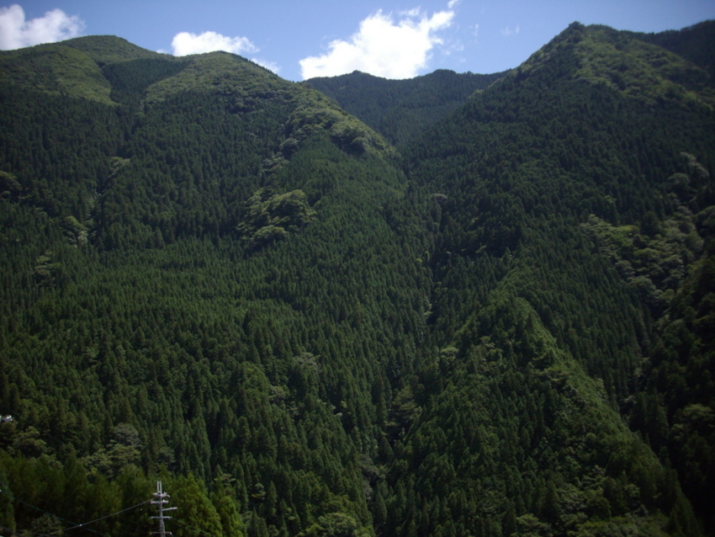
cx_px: 358
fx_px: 764
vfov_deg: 38.7
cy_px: 268
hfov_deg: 50.1
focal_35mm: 37
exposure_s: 1/250
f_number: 5.6
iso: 80
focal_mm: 6.2
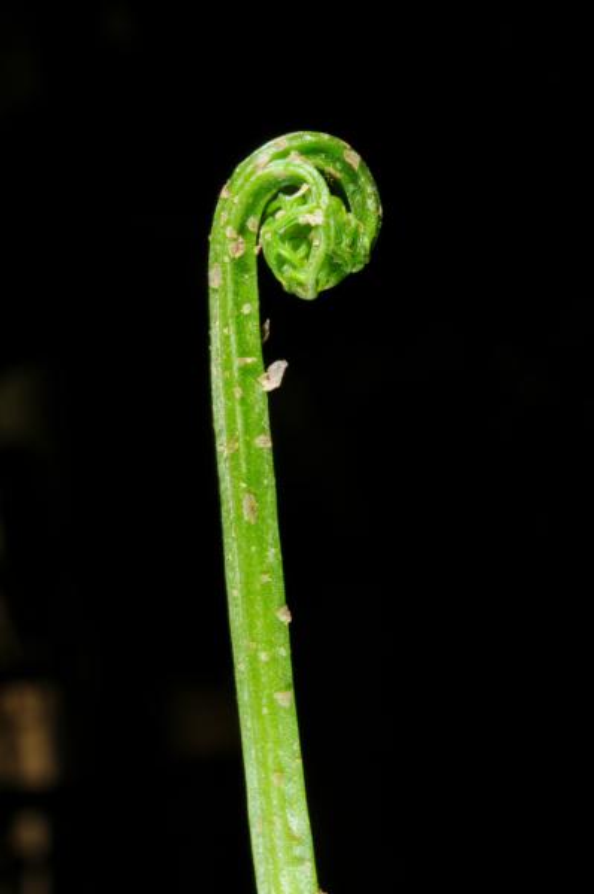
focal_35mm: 90
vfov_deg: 22.6
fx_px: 2231
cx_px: 297
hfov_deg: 15.2
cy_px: 447
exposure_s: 1/60
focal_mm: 60
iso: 200
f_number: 36
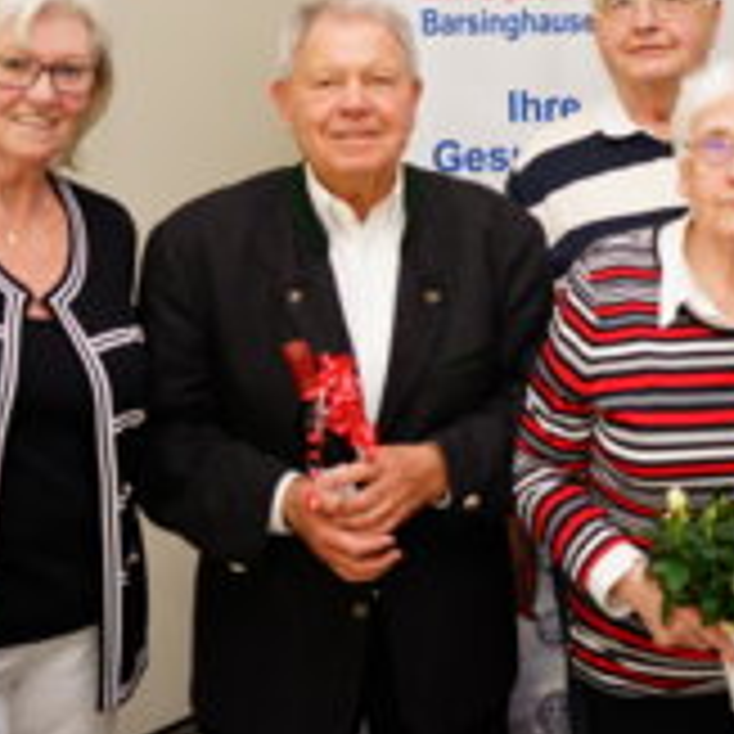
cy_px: 146
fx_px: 1751
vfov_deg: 23.3
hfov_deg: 23.2
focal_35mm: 73
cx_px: 617
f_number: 4
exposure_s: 1/60
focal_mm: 35
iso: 640
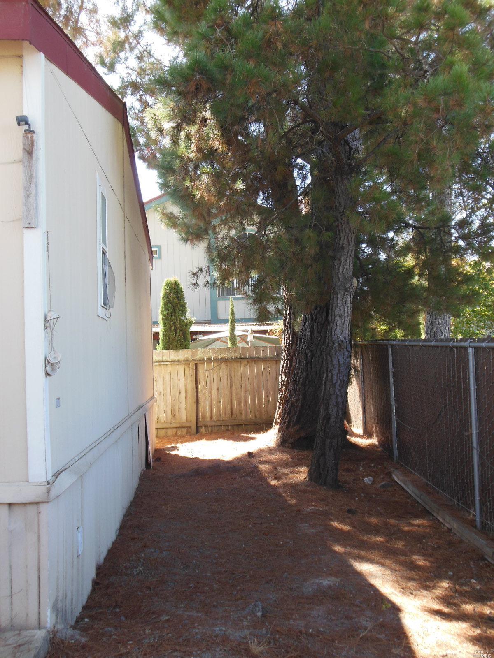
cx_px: 247
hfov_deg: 42.9
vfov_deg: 55.4
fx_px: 628
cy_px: 329
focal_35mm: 33
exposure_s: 1/100
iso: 125
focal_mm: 6
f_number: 3.5
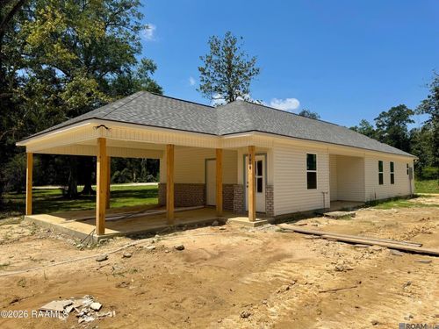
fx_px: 304
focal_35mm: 24
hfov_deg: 71.6
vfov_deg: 56.8
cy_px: 164
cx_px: 220
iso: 80
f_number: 1.78
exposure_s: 1/6410
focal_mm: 6.76
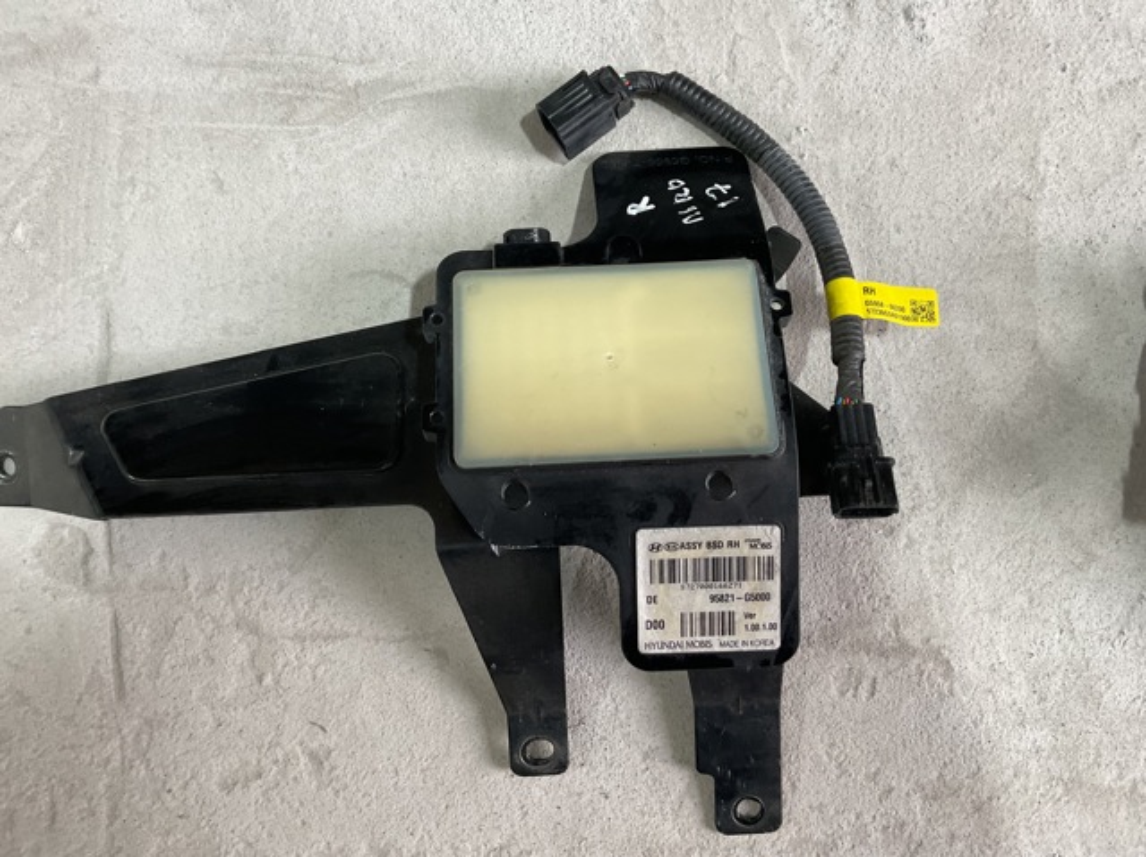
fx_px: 959
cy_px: 428
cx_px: 573
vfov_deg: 48.2
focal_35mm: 29
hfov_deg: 61.7
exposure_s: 1/100
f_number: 1.8
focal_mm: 3
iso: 64
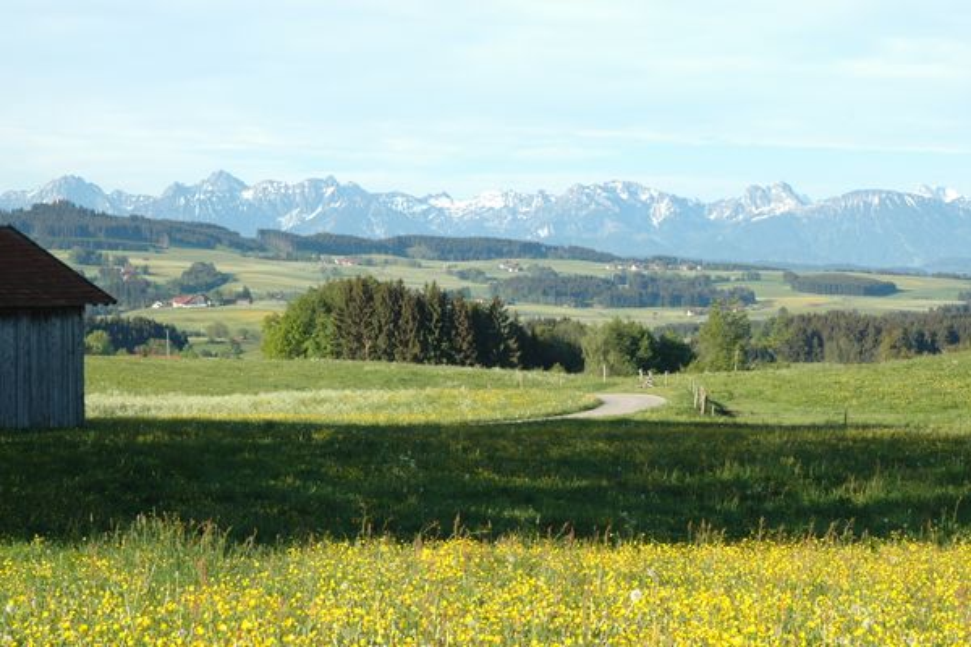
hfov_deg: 19.5
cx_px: 486
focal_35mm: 105
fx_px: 2832
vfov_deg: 13.0
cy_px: 324
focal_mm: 70
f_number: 11
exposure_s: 1/80
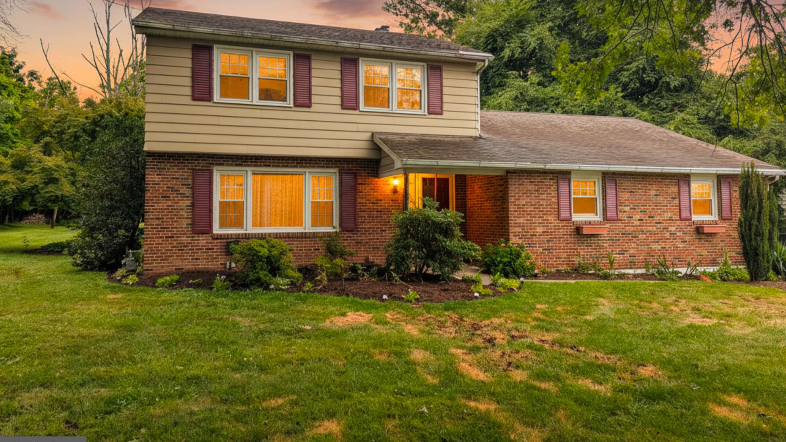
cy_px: 164
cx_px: 392
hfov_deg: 69.9
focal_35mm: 27
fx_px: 563
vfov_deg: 42.6
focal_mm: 6.81
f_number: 1.9
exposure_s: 1/2300
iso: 48
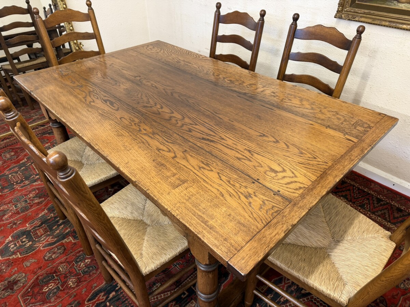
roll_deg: +0.2
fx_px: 284
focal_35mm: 24
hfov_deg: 71.6
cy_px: 154
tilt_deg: -36.4
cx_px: 205
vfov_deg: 56.8
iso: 160
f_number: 1.78
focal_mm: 6.76
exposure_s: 1/50
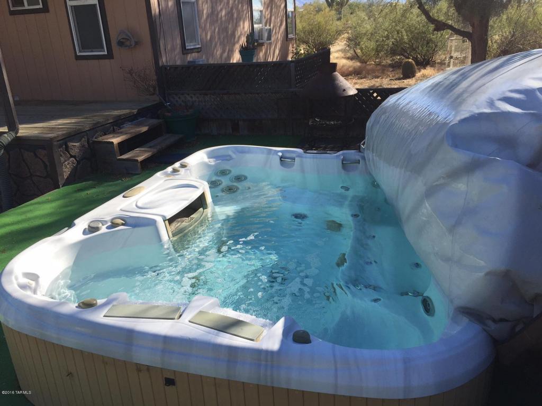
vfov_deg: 48.2
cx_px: 271
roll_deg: +2.3
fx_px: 454
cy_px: 203
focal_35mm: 29
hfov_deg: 61.7
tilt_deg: -22.0
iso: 32
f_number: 2.2
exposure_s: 1/1582
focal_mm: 4.15
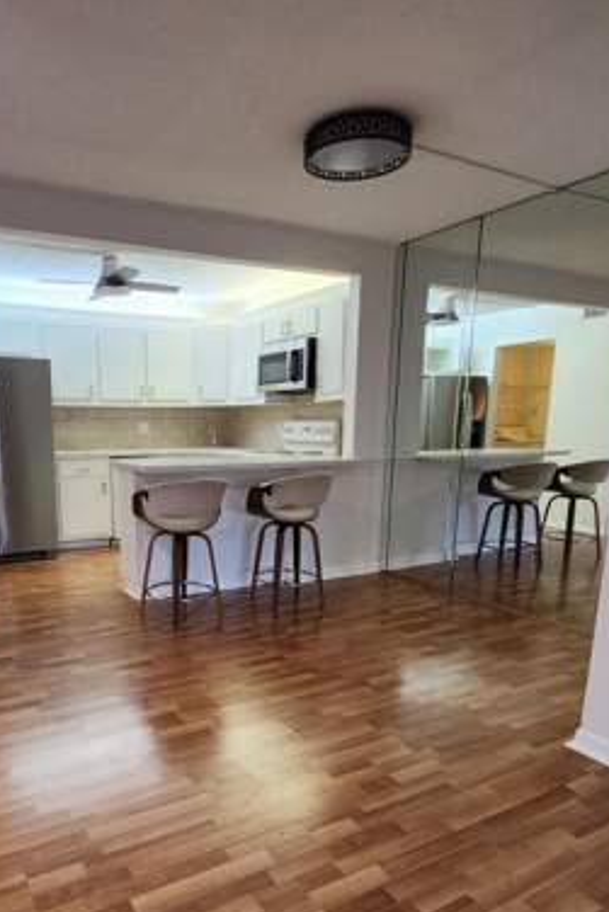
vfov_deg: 75.3
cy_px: 541
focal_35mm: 23
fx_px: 583
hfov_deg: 54.1
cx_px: 206
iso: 250
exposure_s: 1/60
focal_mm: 1.74
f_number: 2.2
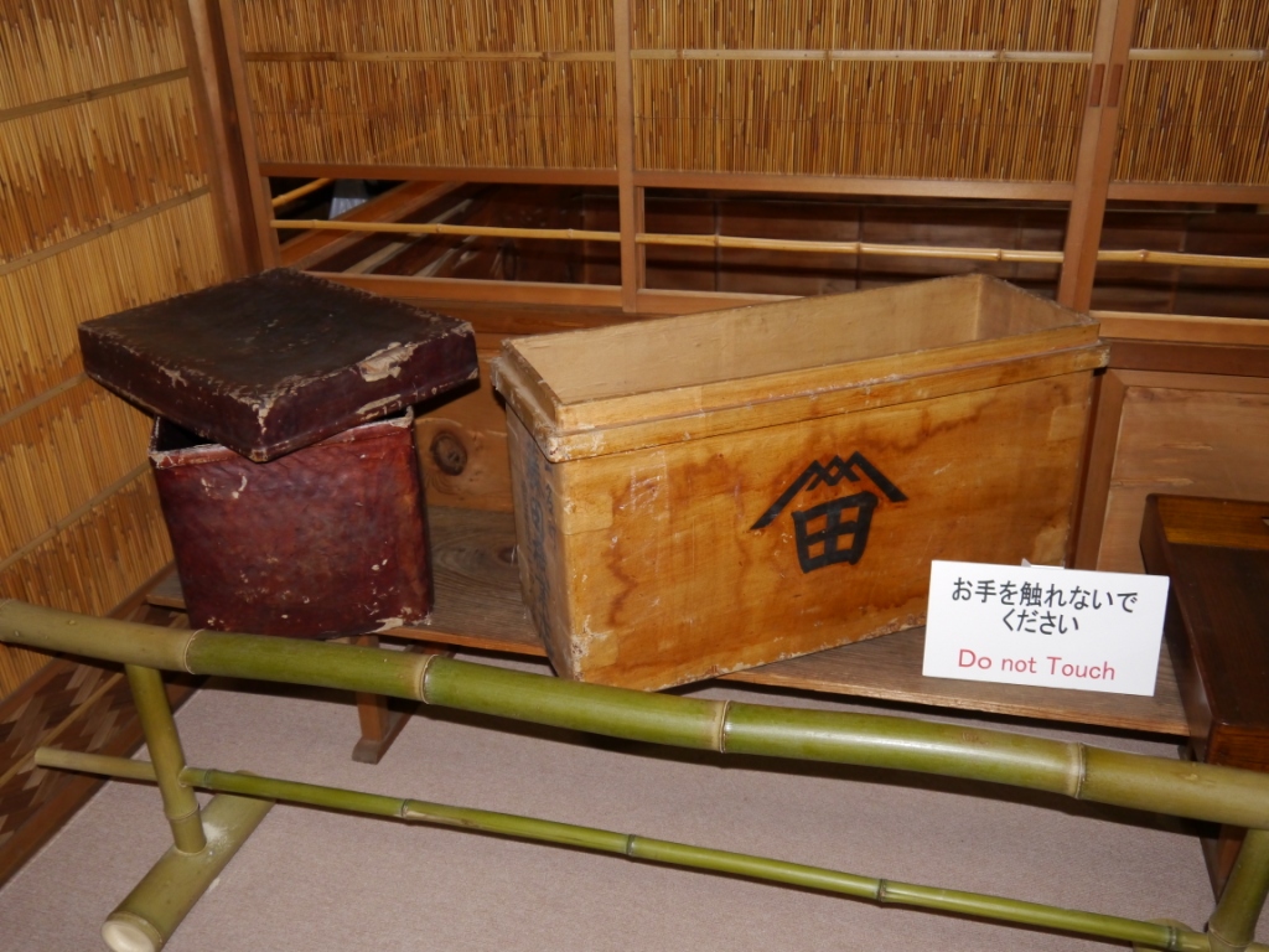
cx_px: 634
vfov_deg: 44.2
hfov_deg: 56.8
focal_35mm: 32
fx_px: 1173
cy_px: 476
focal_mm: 16
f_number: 3.8
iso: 800
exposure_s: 1/125
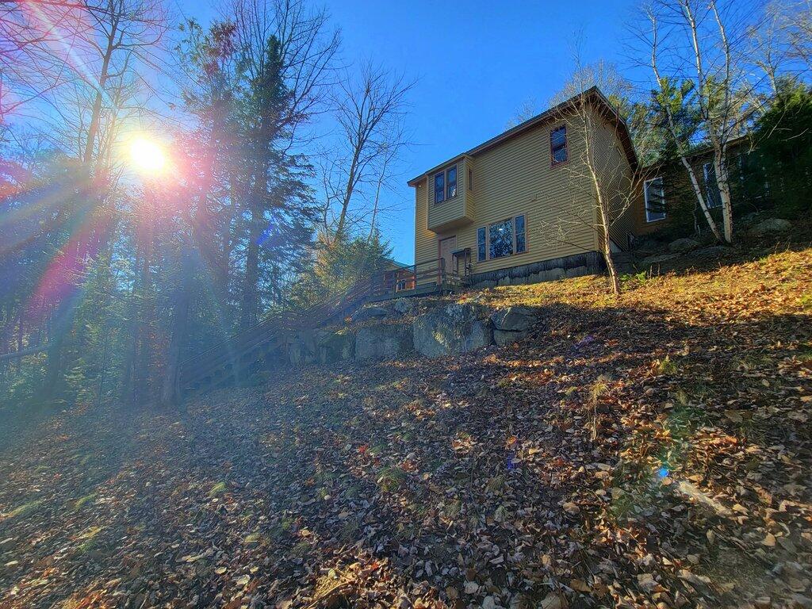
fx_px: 305
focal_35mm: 13
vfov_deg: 89.9
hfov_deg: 106.2
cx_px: 406
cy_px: 304
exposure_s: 1/638
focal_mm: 2.2
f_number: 2.2
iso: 50
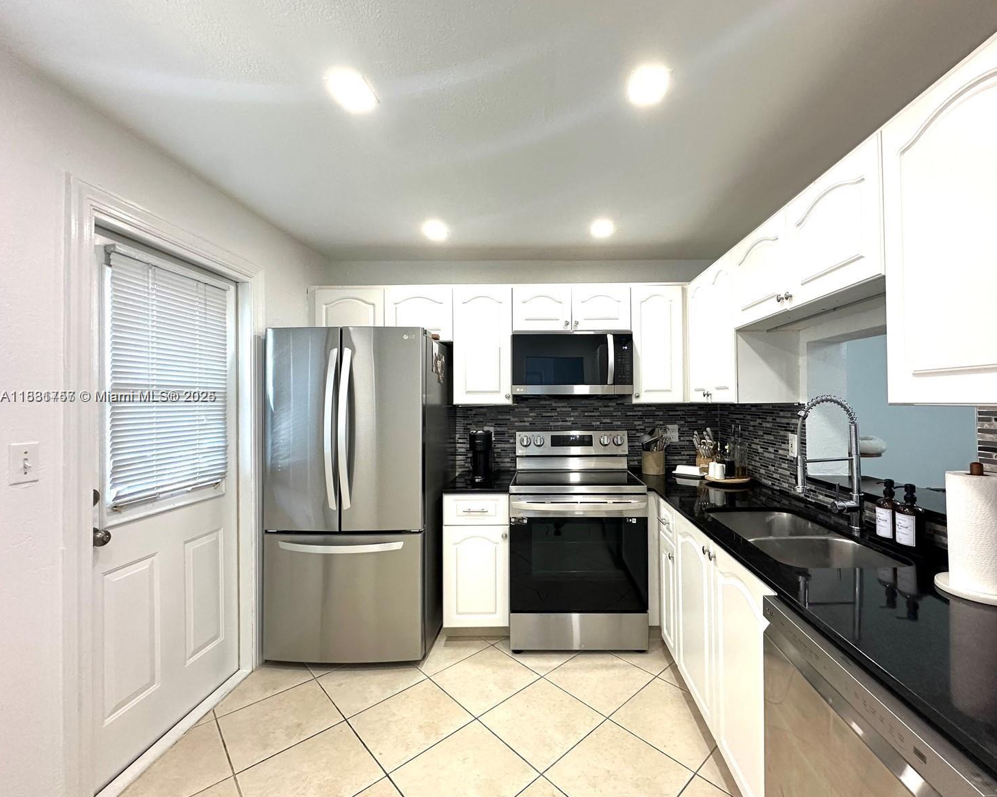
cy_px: 397
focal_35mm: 15
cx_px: 544
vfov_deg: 84.0
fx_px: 443
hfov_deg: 96.5
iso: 200
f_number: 2.2
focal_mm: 2.22
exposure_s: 1/120
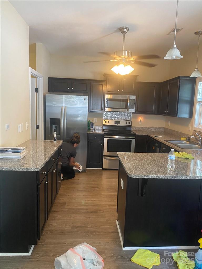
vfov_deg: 67.3
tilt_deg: -6.2
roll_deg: -1.1
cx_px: 101
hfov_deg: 53.1
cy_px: 134
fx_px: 202
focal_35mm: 26
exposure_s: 1/60
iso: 100
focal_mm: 4.25
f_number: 1.8
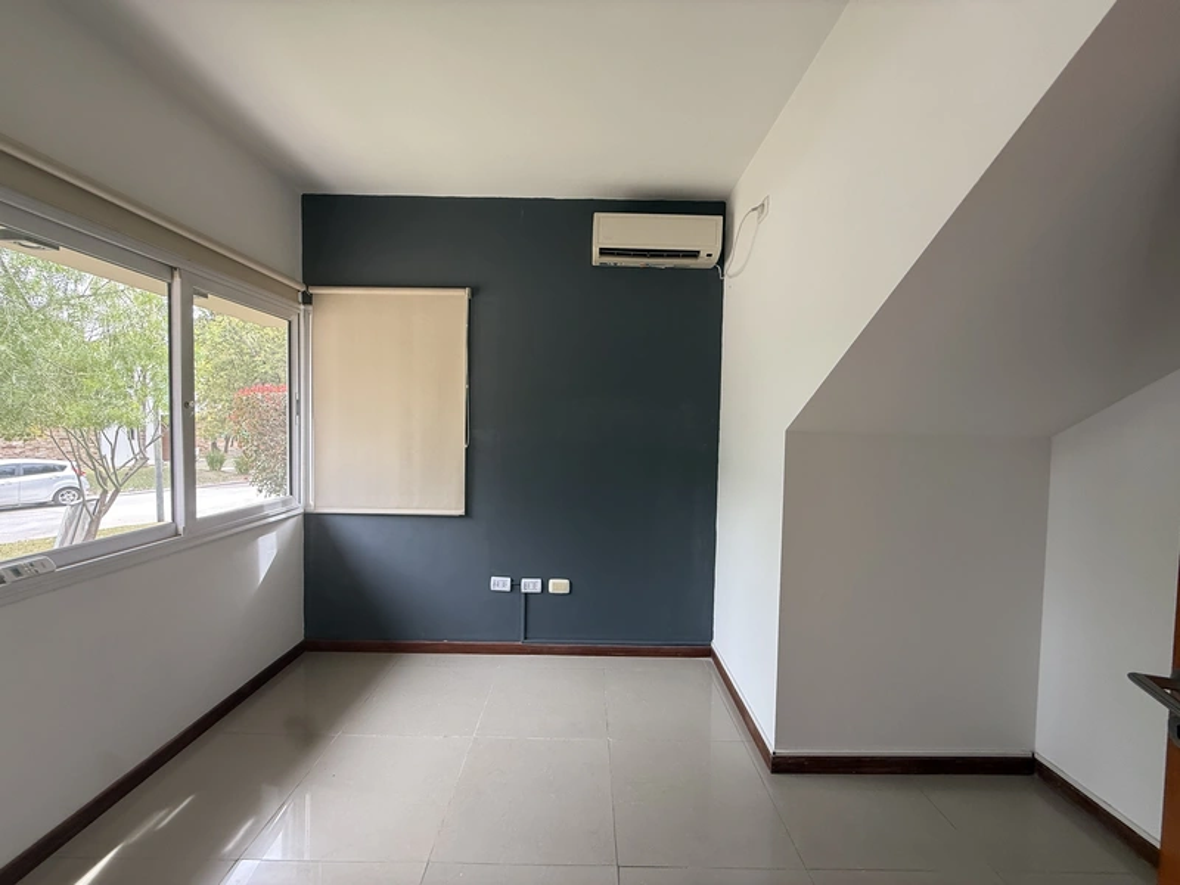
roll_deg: +0.1
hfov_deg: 102.1
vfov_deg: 85.7
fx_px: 477
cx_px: 590
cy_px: 442
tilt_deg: -3.1
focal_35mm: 14
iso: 125
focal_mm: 2.22
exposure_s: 1/99
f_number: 2.2
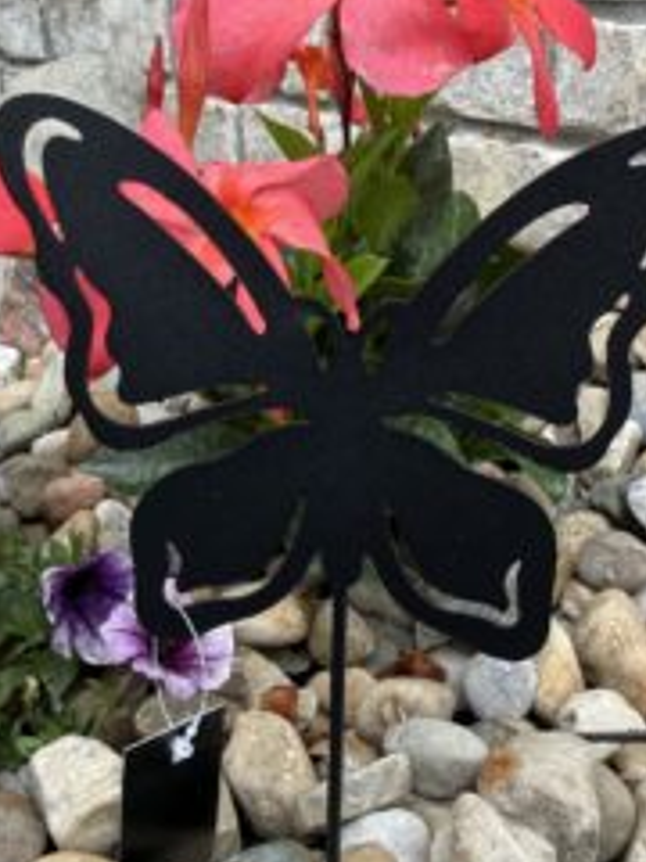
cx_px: 388
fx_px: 995
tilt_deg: -22.5
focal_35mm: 40
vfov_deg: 46.4
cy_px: 535
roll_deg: -1.8
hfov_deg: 35.8
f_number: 2.2
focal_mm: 2.22
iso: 40
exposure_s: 1/119
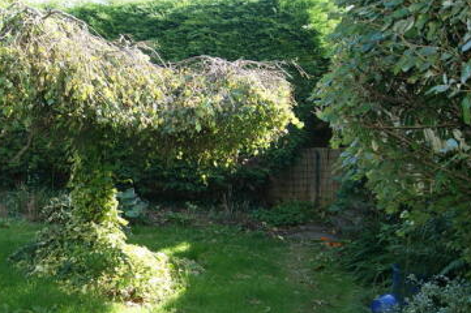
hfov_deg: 39.0
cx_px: 102
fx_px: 640
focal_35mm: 49
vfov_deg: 27.2
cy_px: 224
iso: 100
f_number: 4.5
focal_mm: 18
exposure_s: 1/160
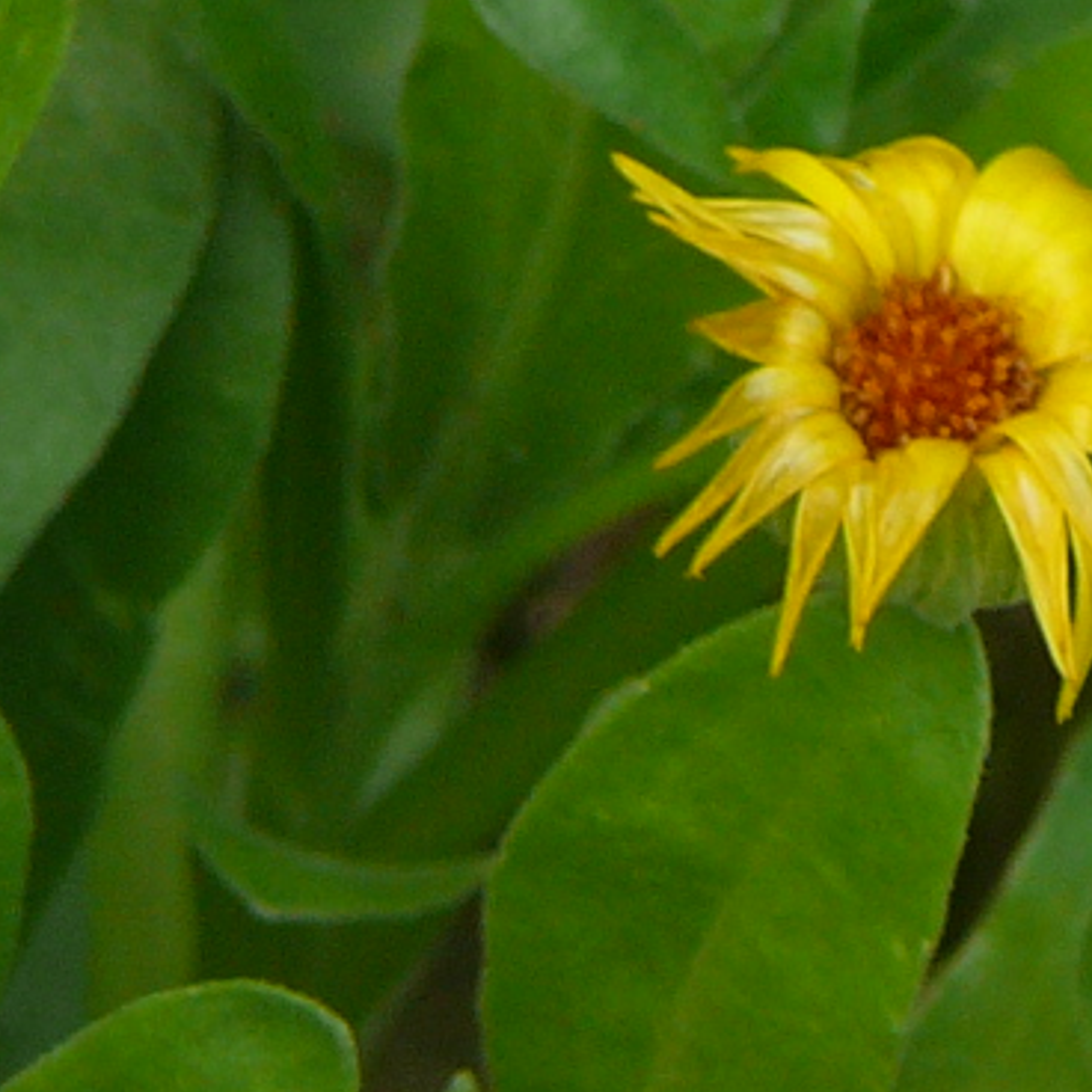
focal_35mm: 879
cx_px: 718
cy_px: 1389
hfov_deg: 2.0
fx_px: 31372
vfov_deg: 2.0
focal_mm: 34.1
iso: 80
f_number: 4.1
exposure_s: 1/125
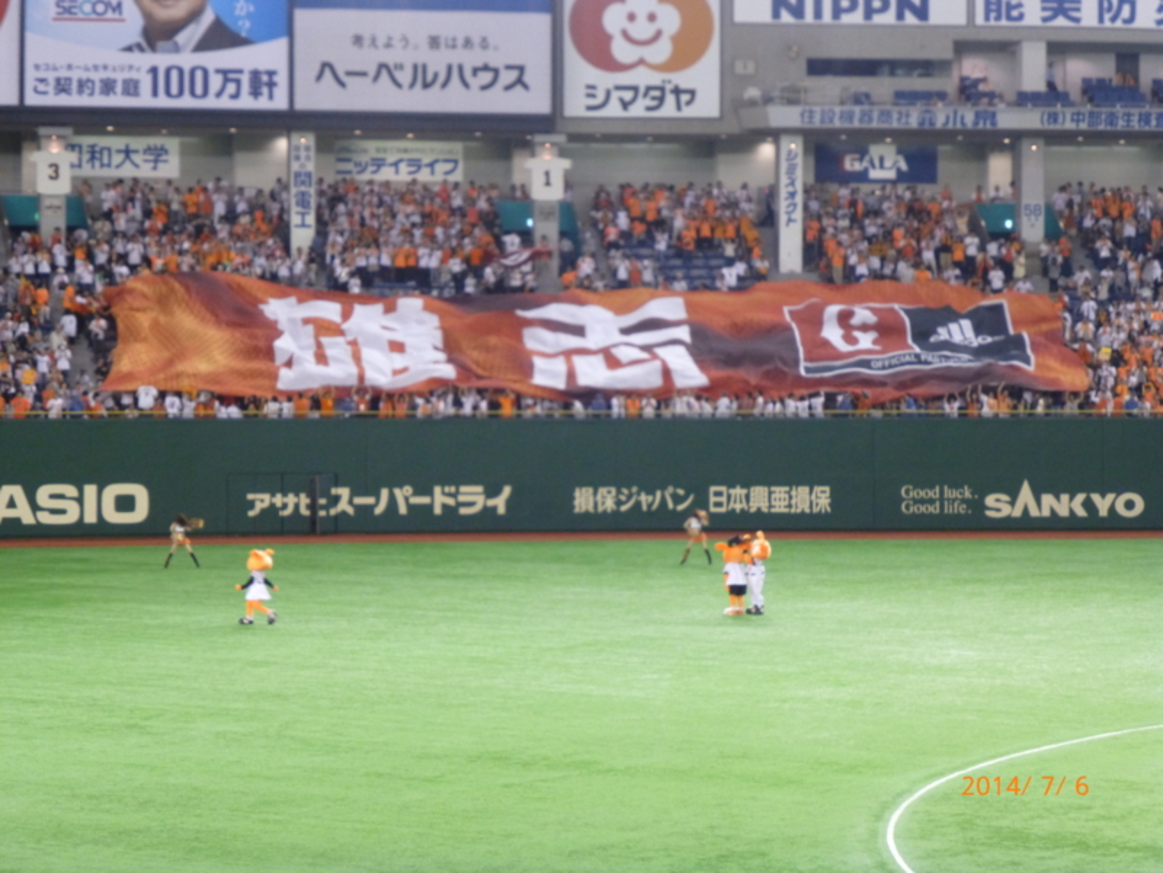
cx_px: 582
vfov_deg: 12.1
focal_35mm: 122
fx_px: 4099
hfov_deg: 16.1
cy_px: 436
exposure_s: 1/25
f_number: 5.4
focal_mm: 21.8
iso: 400
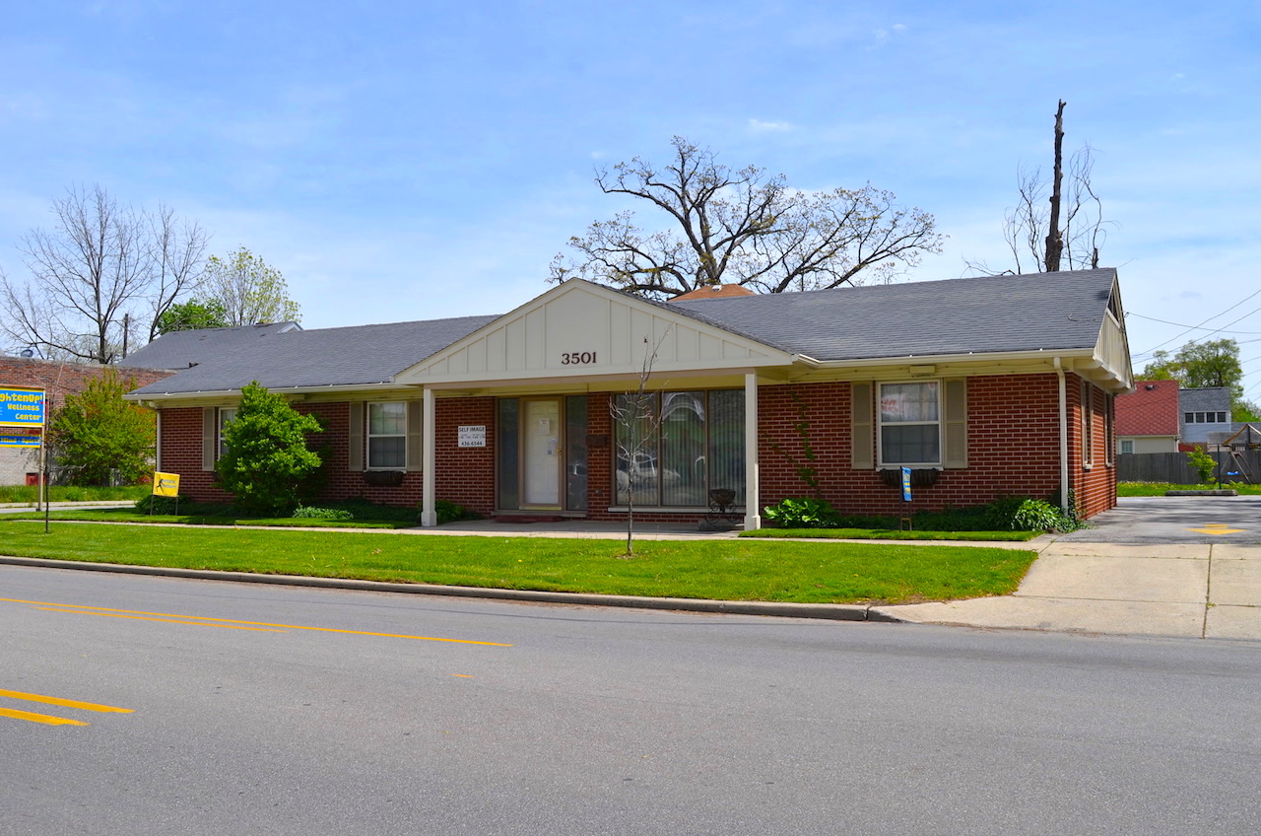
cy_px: 418
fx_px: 1154
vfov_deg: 39.8
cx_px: 630
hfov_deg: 57.3
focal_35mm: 33
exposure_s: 1/500
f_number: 9
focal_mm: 22
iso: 100
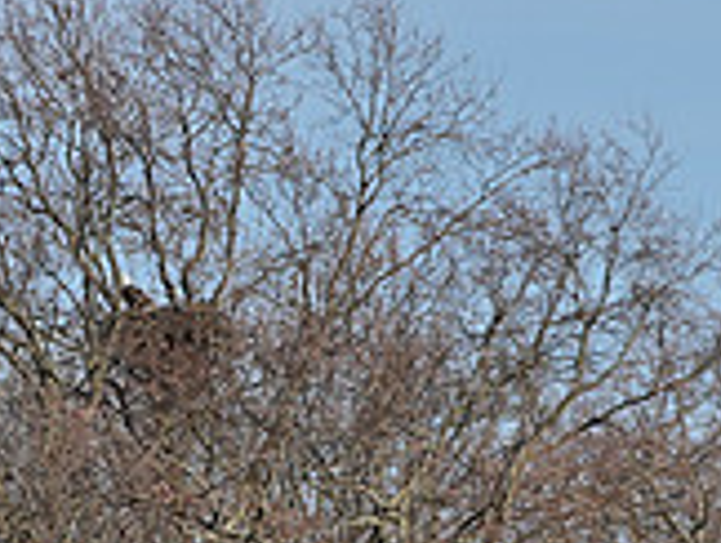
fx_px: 14351
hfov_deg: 2.9
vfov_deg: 2.2
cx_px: 129
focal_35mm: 688
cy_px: 294
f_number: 4
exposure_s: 1/5000
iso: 280
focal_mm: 200
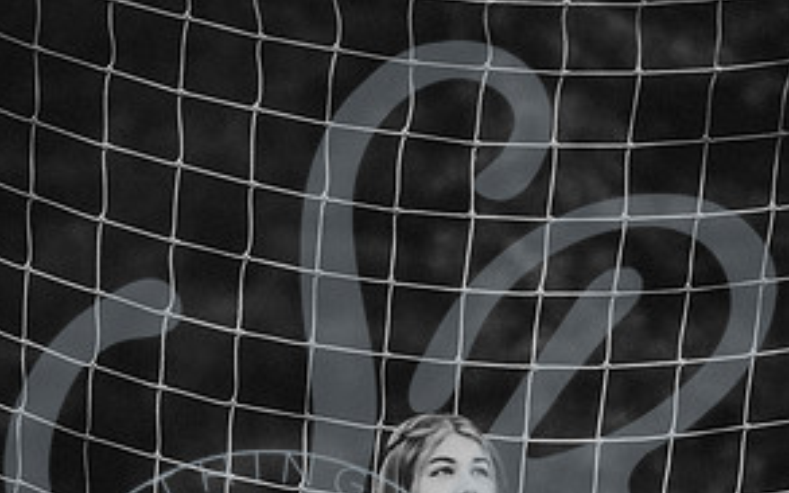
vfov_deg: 9.8
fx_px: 2859
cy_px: 496
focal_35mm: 133
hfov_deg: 15.7
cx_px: 390
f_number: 1.8
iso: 100
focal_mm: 85
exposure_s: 1/320
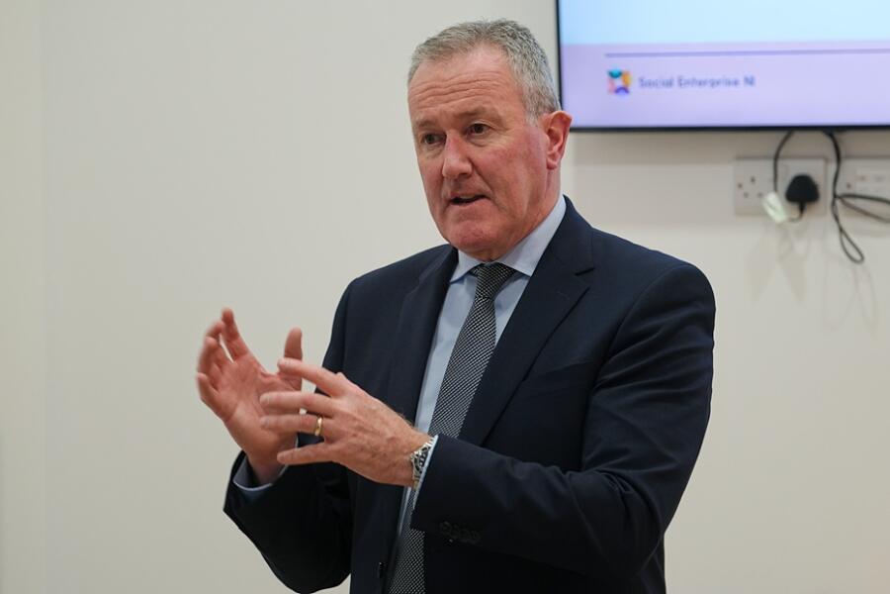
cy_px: 297
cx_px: 445
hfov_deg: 15.6
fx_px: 3238
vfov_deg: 10.5
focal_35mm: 131
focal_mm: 87.1
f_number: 2.8
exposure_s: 1/125
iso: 800
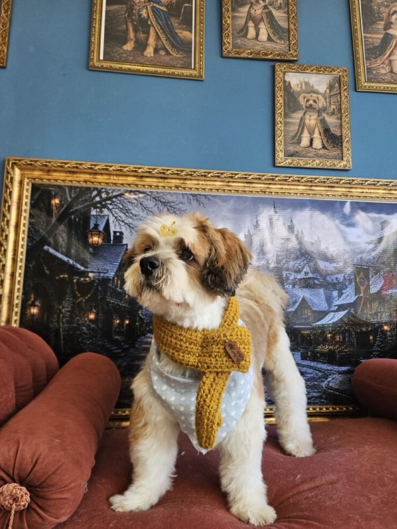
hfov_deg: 56.8
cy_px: 270
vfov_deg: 71.6
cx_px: 193
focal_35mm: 24
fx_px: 367
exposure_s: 1/359
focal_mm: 5.4
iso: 200
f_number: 1.8
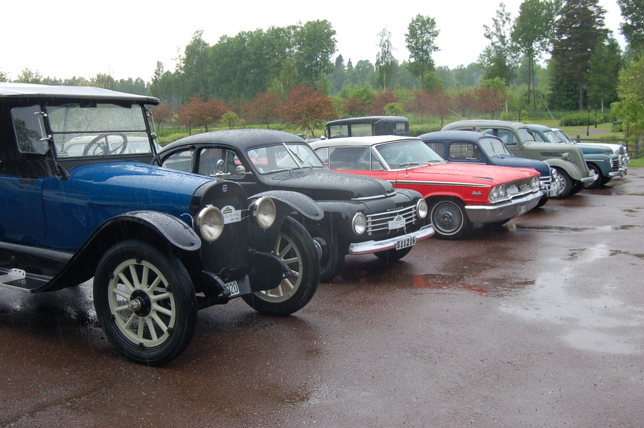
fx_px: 697
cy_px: 214
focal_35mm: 39
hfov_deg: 49.6
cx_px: 322
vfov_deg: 34.1
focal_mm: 26
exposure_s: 1/125
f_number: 5.6
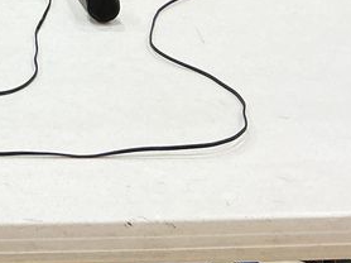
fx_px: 1084
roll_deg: +0.8
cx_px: -169
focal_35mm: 107
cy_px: -168
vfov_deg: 12.9
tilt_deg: -12.7
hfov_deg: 16.8
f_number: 1.8
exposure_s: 1/60
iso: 64
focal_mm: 3
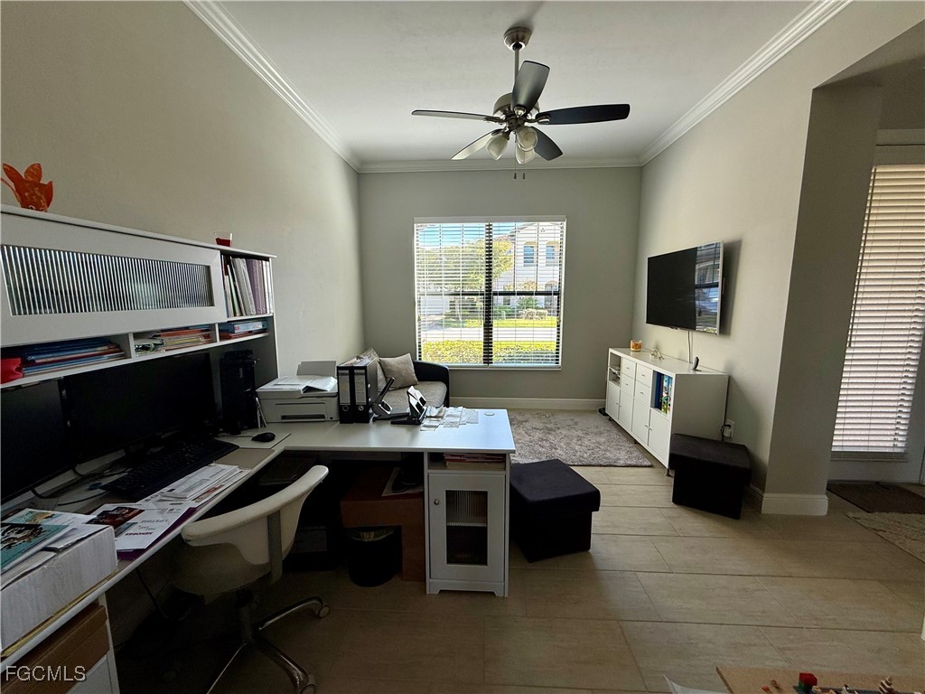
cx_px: 462
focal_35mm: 14
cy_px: 347
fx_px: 374
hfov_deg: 102.1
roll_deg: +0.1
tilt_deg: -8.5
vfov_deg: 85.7
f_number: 2.2
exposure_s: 1/136
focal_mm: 2.22
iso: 64
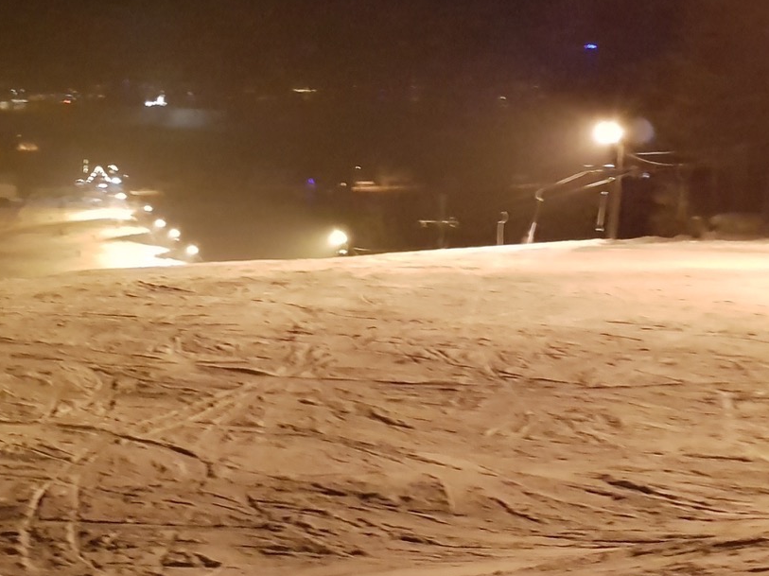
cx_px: -120
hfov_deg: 27.2
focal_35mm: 64
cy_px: 190
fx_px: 1421
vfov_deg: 22.8
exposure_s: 1/10
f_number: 1.7
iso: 1000
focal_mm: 4.2
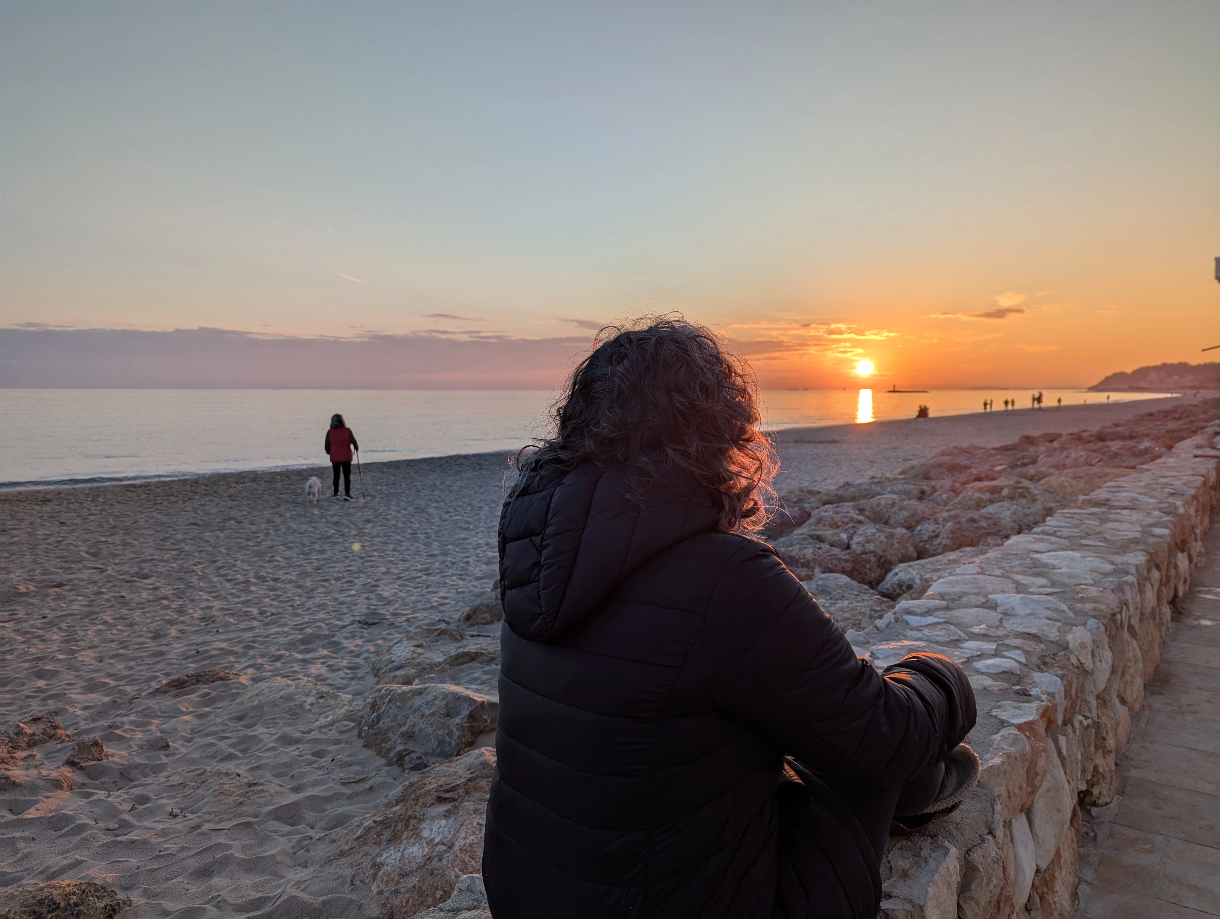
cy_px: 460
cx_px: 610
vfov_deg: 56.9
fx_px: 847
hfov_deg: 71.5
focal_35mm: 24
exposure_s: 1/1618
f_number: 1.85
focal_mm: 6.81
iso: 38
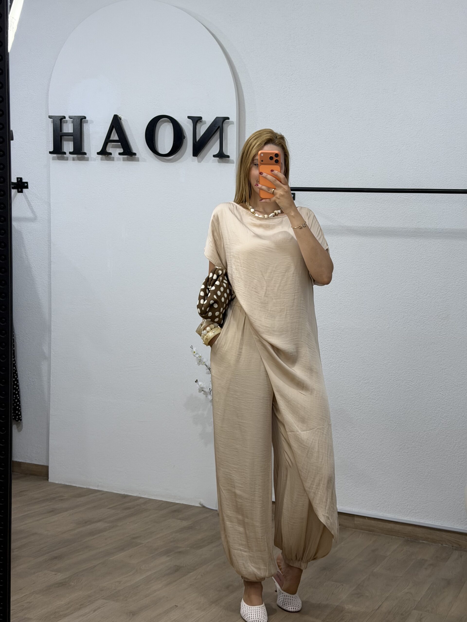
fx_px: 863
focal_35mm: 48
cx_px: 234
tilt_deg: -20.6
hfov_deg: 30.3
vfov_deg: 39.7
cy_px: 311
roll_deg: -1.7
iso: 80
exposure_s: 1/100
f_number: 1.78
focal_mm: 6.76
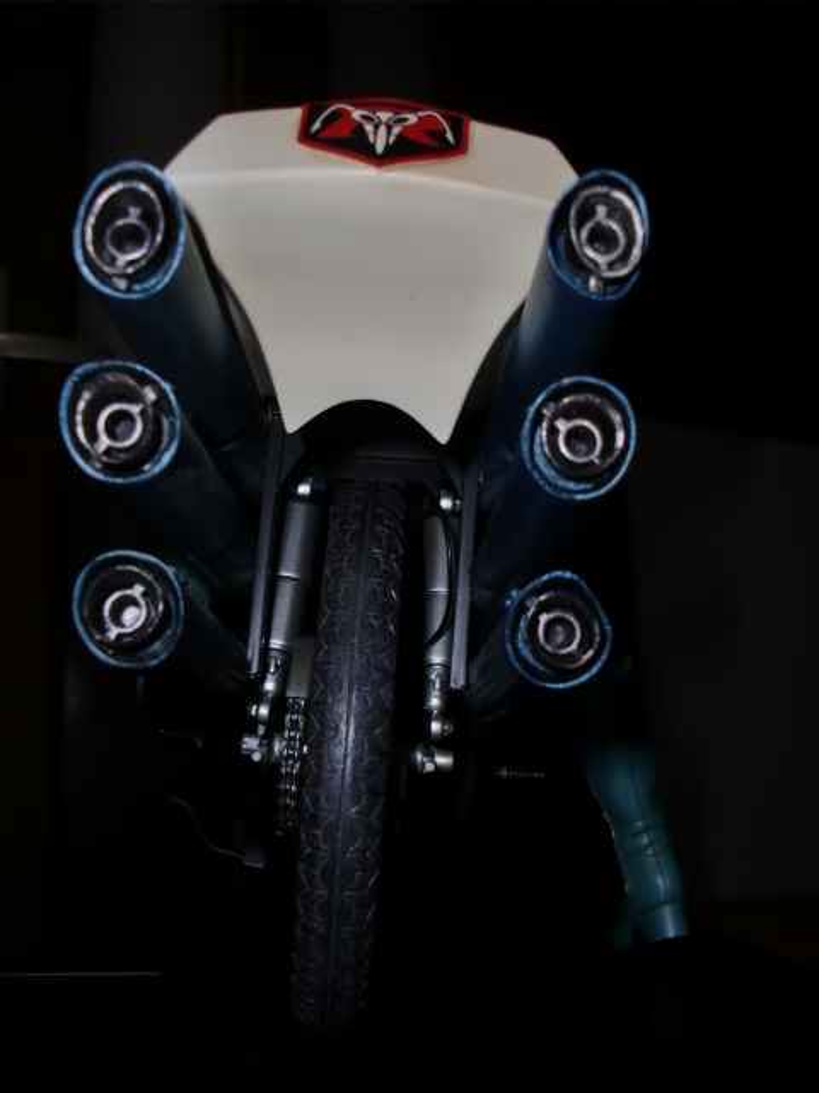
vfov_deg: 51.4
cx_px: 410
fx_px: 1136
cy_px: 546
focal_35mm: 36
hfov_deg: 39.7
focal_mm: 6.3
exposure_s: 1/30
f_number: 7.9
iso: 64
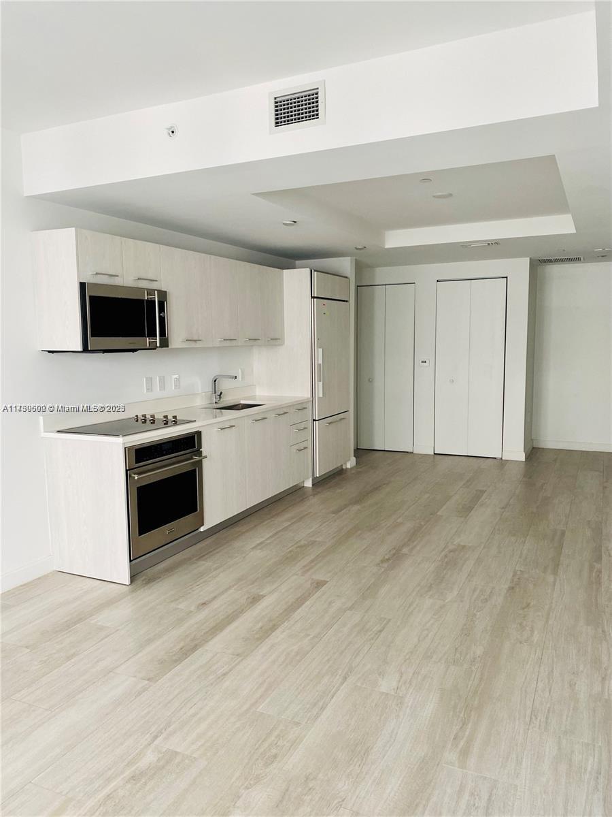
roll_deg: +0.9
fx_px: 613
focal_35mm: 26
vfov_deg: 67.3
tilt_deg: -6.0
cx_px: 306
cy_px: 408
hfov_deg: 53.1
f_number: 1.8
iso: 125
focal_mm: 4.25
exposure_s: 1/81
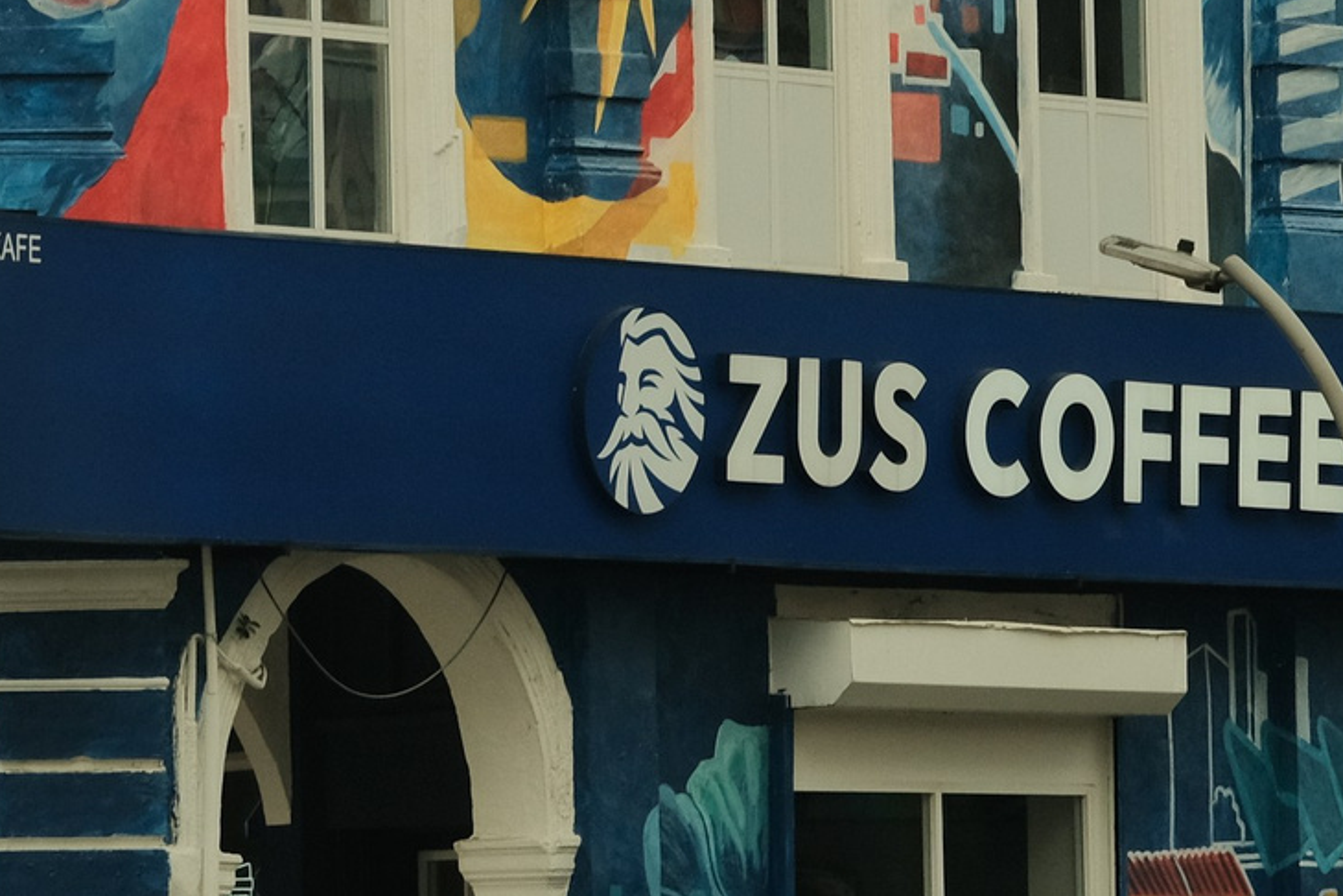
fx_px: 11004
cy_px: 206
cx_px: -304
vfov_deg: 4.7
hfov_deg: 6.9
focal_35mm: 295
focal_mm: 56
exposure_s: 1/250
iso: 800
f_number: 7.1
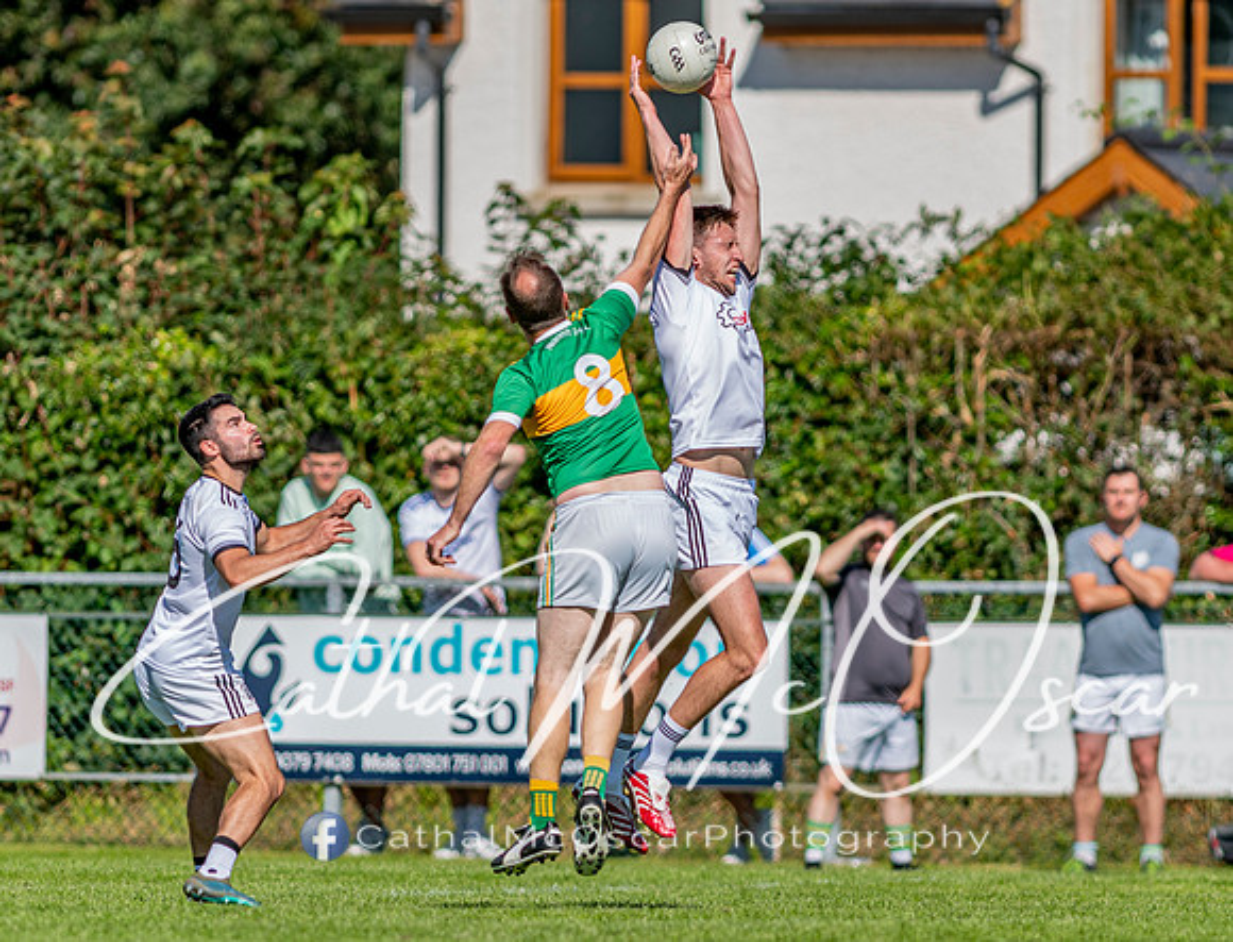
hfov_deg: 3.4
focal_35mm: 588
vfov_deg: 2.6
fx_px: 21073
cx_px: 700
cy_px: 551
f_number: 2.8
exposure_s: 1/2000
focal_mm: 300
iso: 100
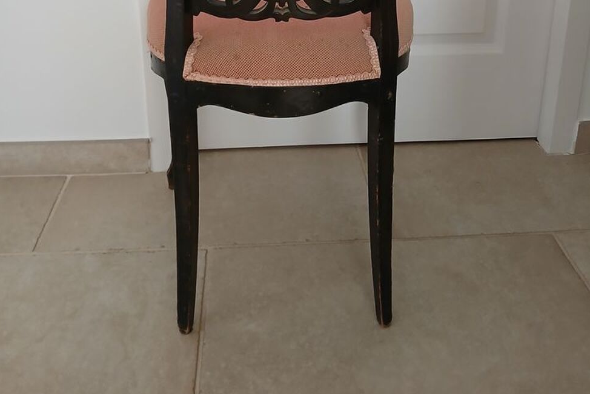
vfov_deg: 32.9
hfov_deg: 51.9
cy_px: -3
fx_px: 607
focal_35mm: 37
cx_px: 299
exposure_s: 1/50
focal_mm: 3.98
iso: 250
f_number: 1.8
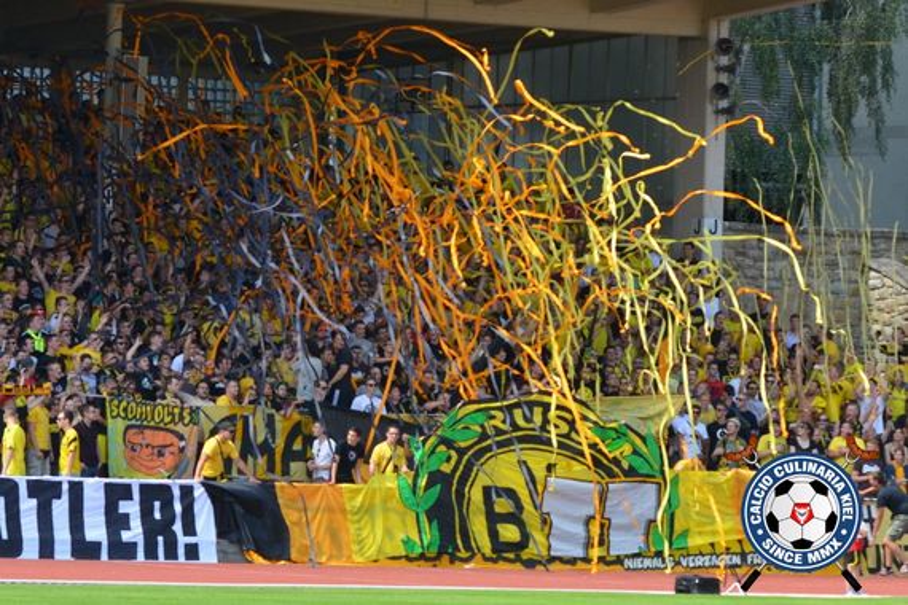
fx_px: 3972
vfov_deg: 8.7
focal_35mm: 158
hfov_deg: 13.0
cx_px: 454
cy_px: 302
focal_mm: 105
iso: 400
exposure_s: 1/1250
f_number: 5
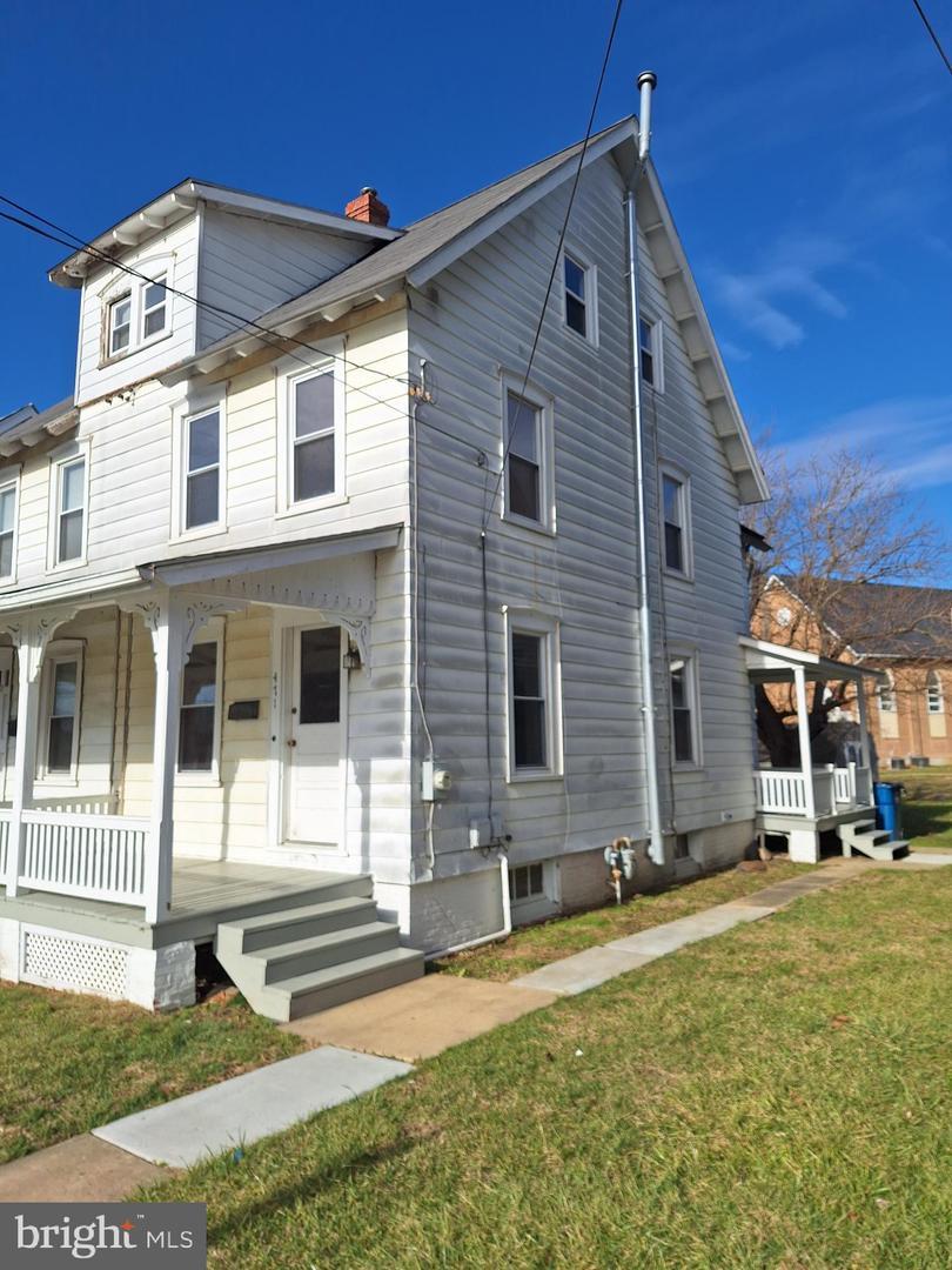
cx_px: 476
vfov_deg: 73.9
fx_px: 843
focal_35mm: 23
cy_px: 635
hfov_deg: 58.9
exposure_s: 1/5464
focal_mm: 5.54
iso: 40
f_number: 1.8
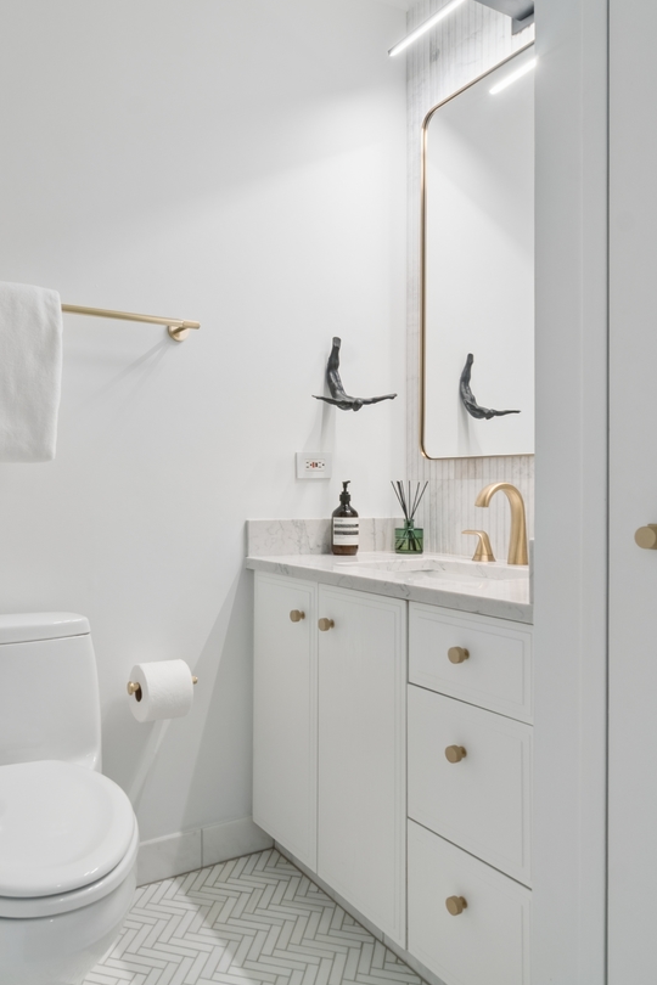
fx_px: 657
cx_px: 248
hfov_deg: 52.6
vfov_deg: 73.7
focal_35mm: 24
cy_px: 500
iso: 200
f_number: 8
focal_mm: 12
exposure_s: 1/10
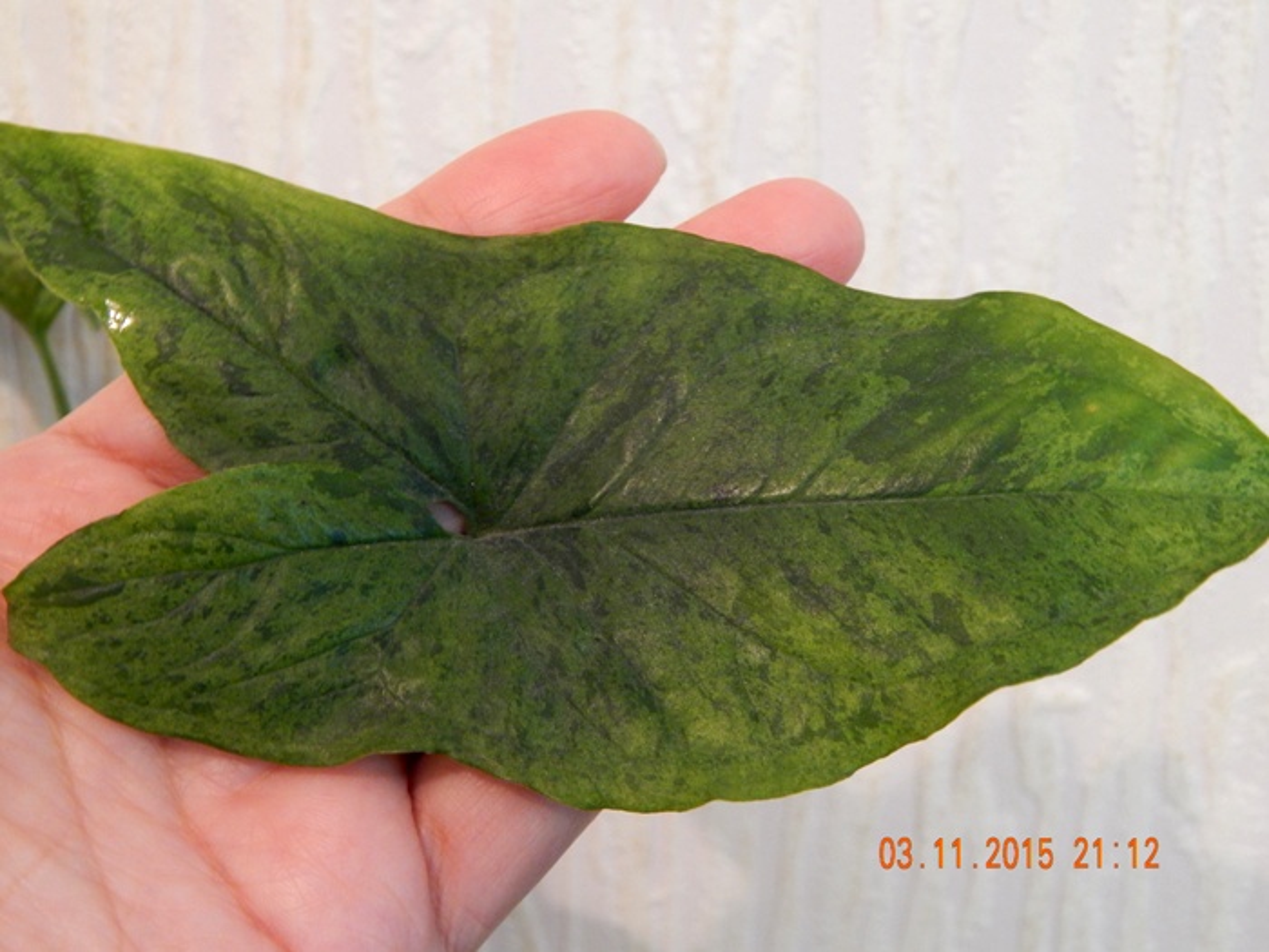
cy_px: 476
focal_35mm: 61
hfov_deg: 31.7
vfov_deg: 24.0
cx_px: 634
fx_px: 2236
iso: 400
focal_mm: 10.9
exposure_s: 1/13
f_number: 4
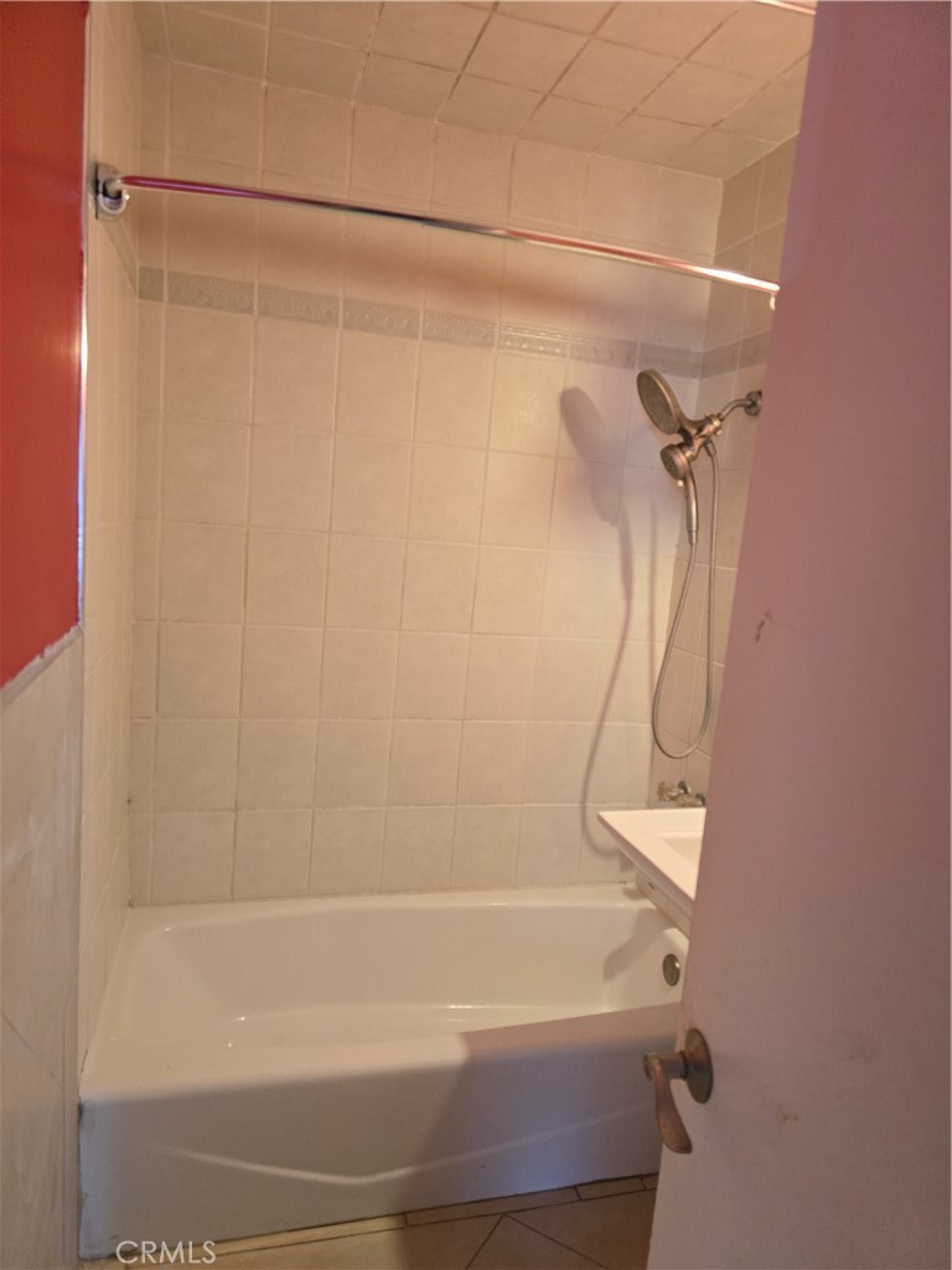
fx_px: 843
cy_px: 635
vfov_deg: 73.9
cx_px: 476
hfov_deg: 58.9
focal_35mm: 23
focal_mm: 6.3
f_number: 1.7
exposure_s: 1/120
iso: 640
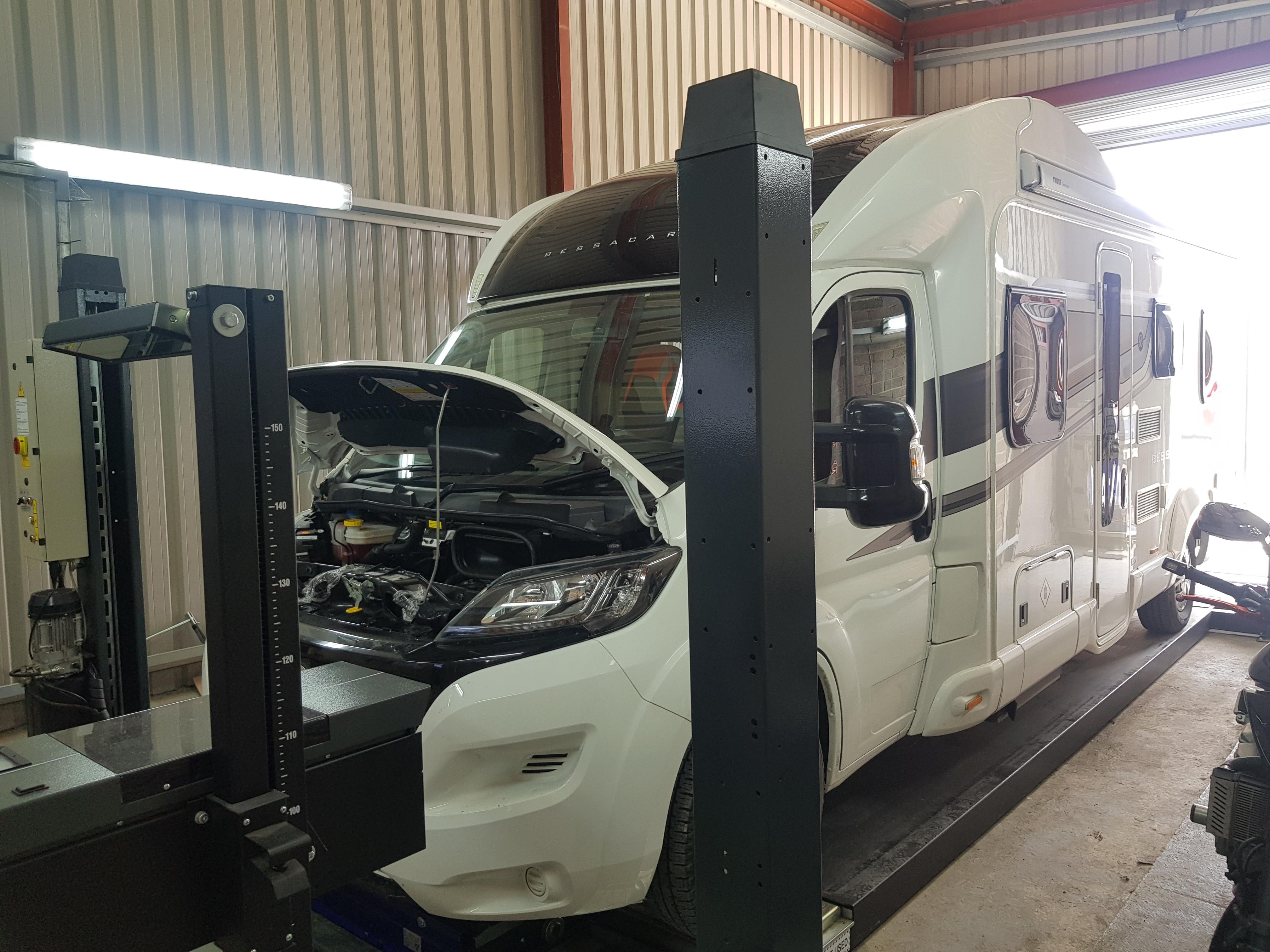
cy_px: 476
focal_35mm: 26
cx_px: 635
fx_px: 954
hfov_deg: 67.3
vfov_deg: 53.1
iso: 50
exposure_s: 1/50
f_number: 1.7
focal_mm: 4.2
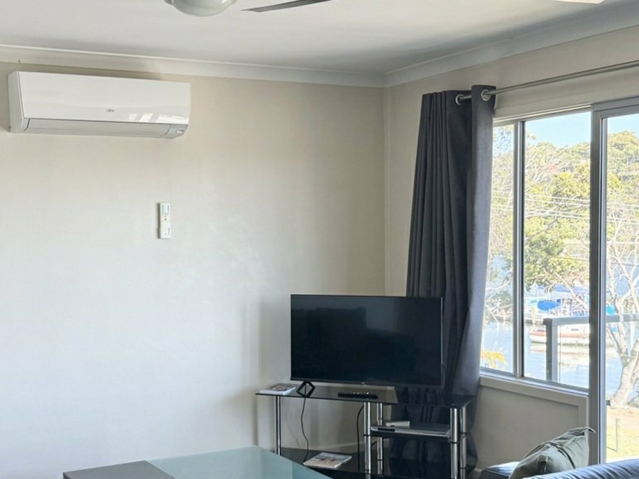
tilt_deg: -3.9
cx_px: 265
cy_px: 293
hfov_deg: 38.1
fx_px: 923
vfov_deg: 29.0
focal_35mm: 50
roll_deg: +0.8
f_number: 1.78
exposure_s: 1/358
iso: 100
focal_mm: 6.76
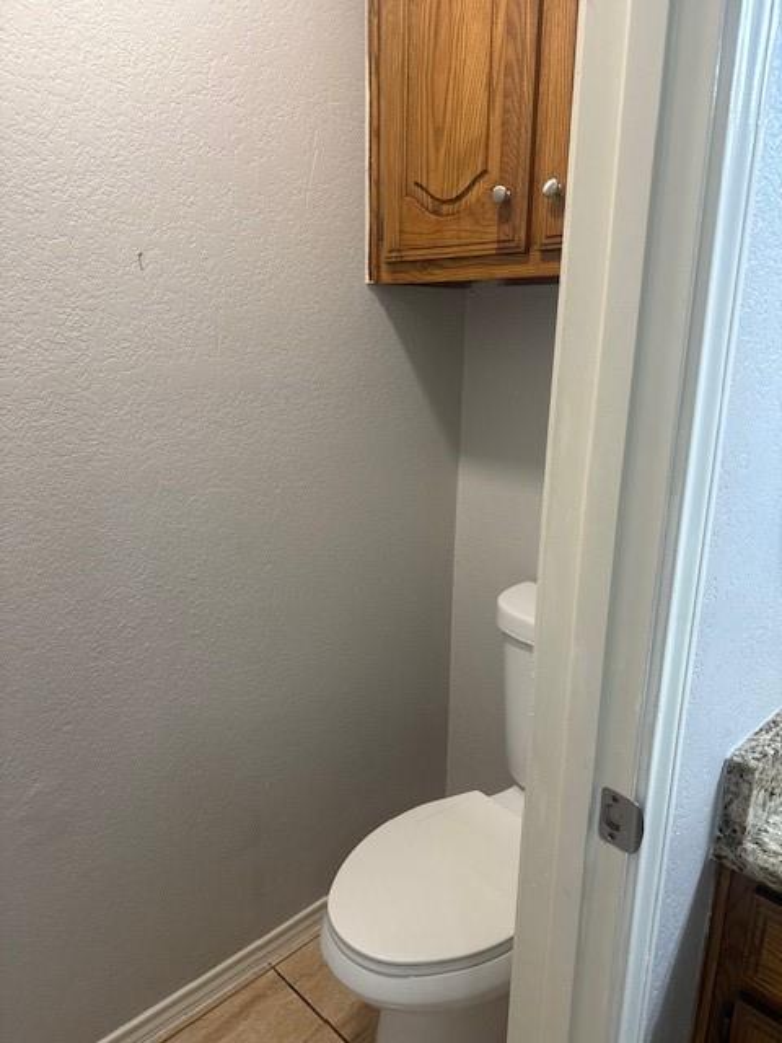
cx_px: 391
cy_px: 522
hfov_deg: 56.8
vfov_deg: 71.6
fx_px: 723
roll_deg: -0.8
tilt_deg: -12.8
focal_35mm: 24
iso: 125
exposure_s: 1/60
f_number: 1.78
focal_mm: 6.76
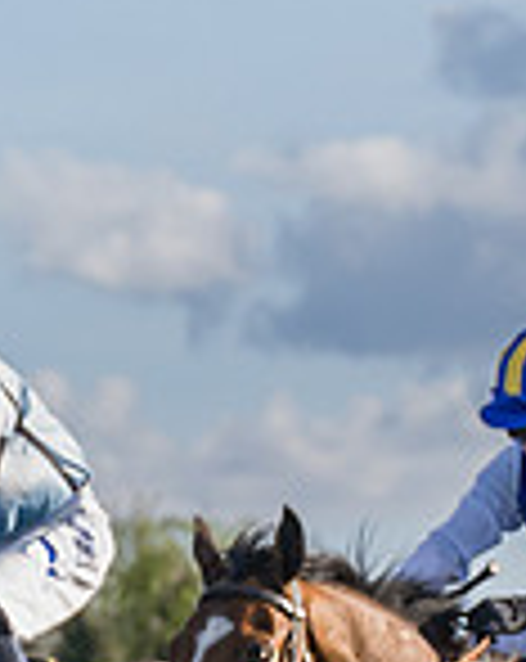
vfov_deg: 3.2
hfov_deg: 2.5
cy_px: 891
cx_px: 438
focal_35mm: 613
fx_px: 11966
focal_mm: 80
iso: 400
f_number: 4
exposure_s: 1/1600
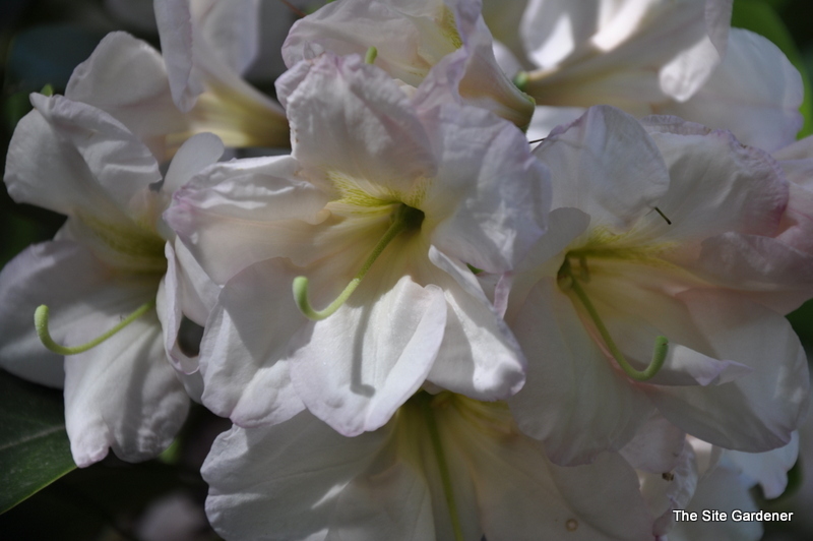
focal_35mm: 138
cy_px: 270
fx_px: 3114
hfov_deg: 14.9
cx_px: 406
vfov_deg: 9.9
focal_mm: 92
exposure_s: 1/125
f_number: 5.6
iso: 200
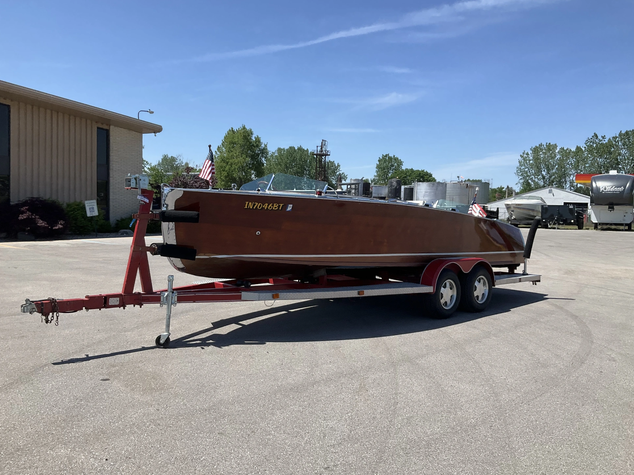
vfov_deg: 46.8
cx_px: 308
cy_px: 244
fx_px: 549
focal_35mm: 30
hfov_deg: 60.0
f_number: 1.8
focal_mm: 3
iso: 25
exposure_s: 1/2058
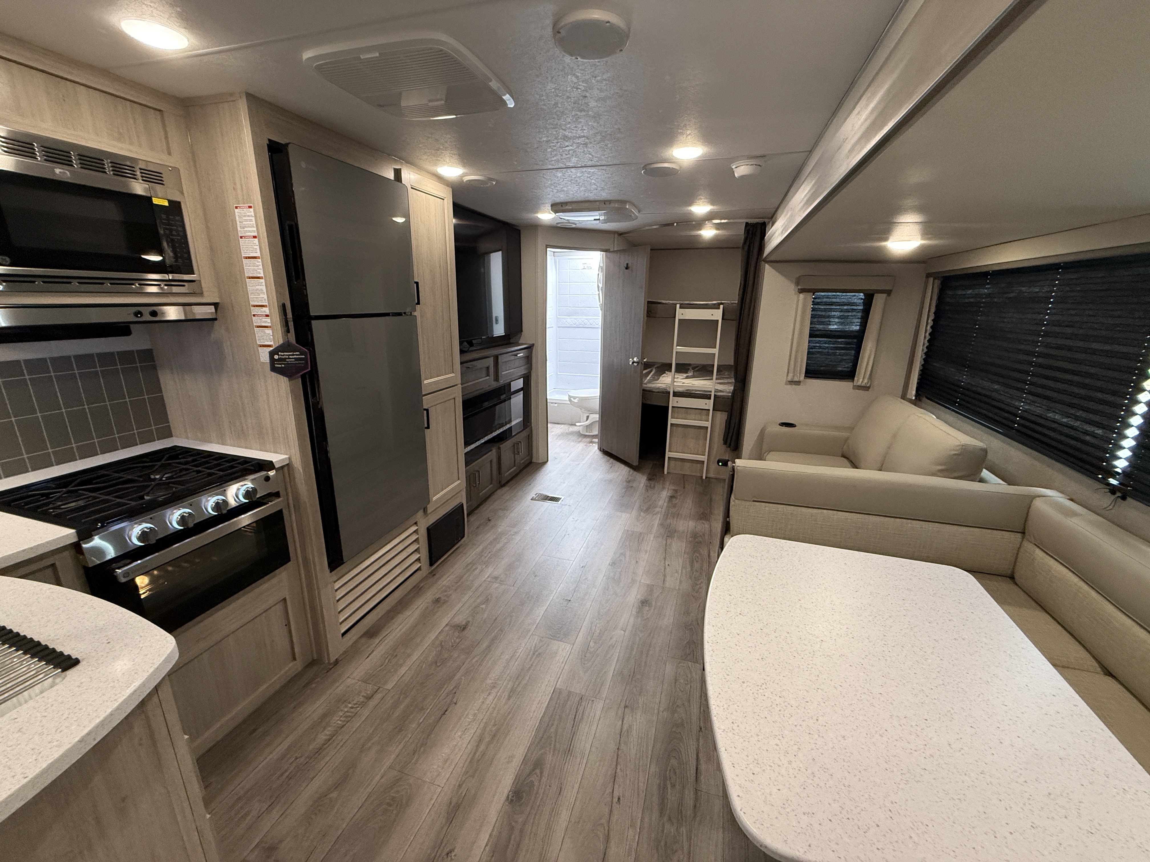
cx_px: 575
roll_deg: -0.6
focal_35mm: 14
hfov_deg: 102.1
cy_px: 431
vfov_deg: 85.7
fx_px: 465
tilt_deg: -15.6
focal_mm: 2.22
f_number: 2.2
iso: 400
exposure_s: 1/74
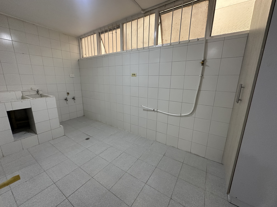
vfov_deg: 85.7
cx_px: 138
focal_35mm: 14
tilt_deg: -12.8
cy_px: 104
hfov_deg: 102.1
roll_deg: -1.1
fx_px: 112
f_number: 2.2
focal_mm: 2.22
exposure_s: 1/120
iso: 250
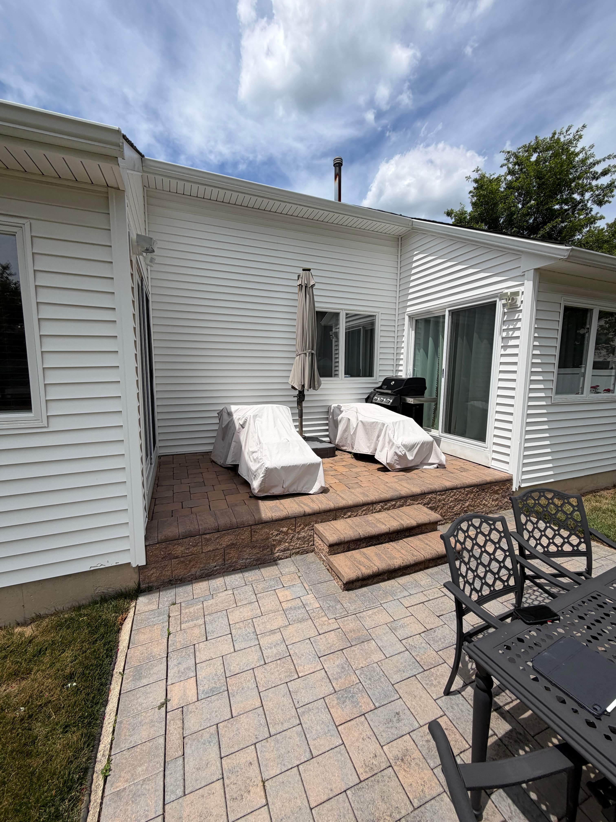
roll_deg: +1.2
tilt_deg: -8.8
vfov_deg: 102.1
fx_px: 332
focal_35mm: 14
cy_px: 411
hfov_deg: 85.7
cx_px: 308
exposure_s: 1/1145
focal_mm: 2.22
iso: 20
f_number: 2.2
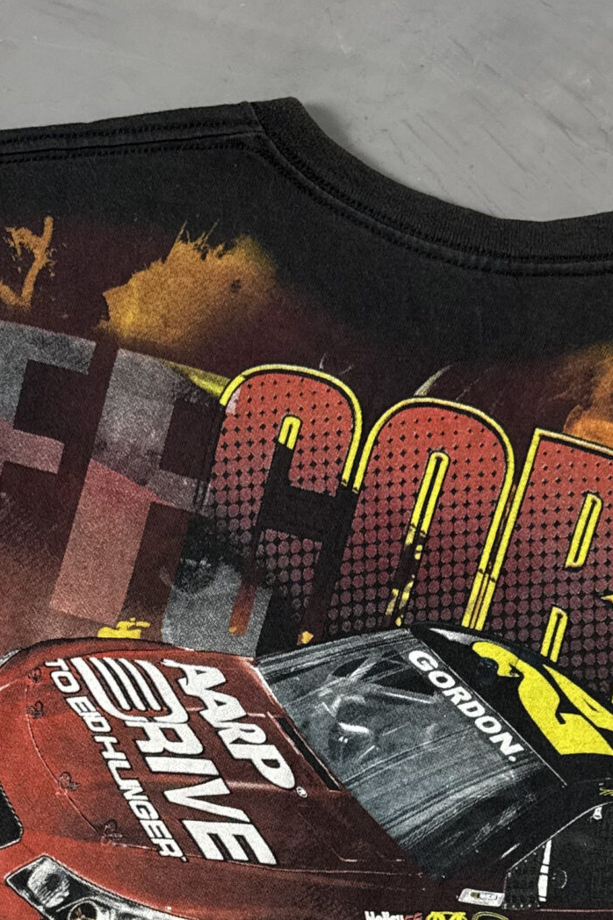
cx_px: 230
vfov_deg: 29.9
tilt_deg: -83.5
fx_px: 1559
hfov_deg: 22.2
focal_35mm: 61
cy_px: 985
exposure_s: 1/60
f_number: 1.78
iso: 100
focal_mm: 6.76
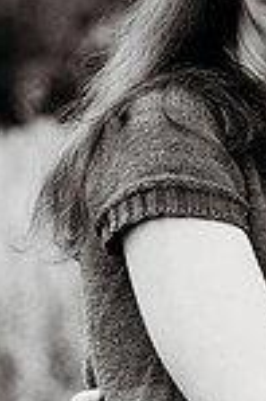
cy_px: 288
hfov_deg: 7.7
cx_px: 343
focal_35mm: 175
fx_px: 1944
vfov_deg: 11.7
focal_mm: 58
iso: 400
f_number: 2.8
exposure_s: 1/250
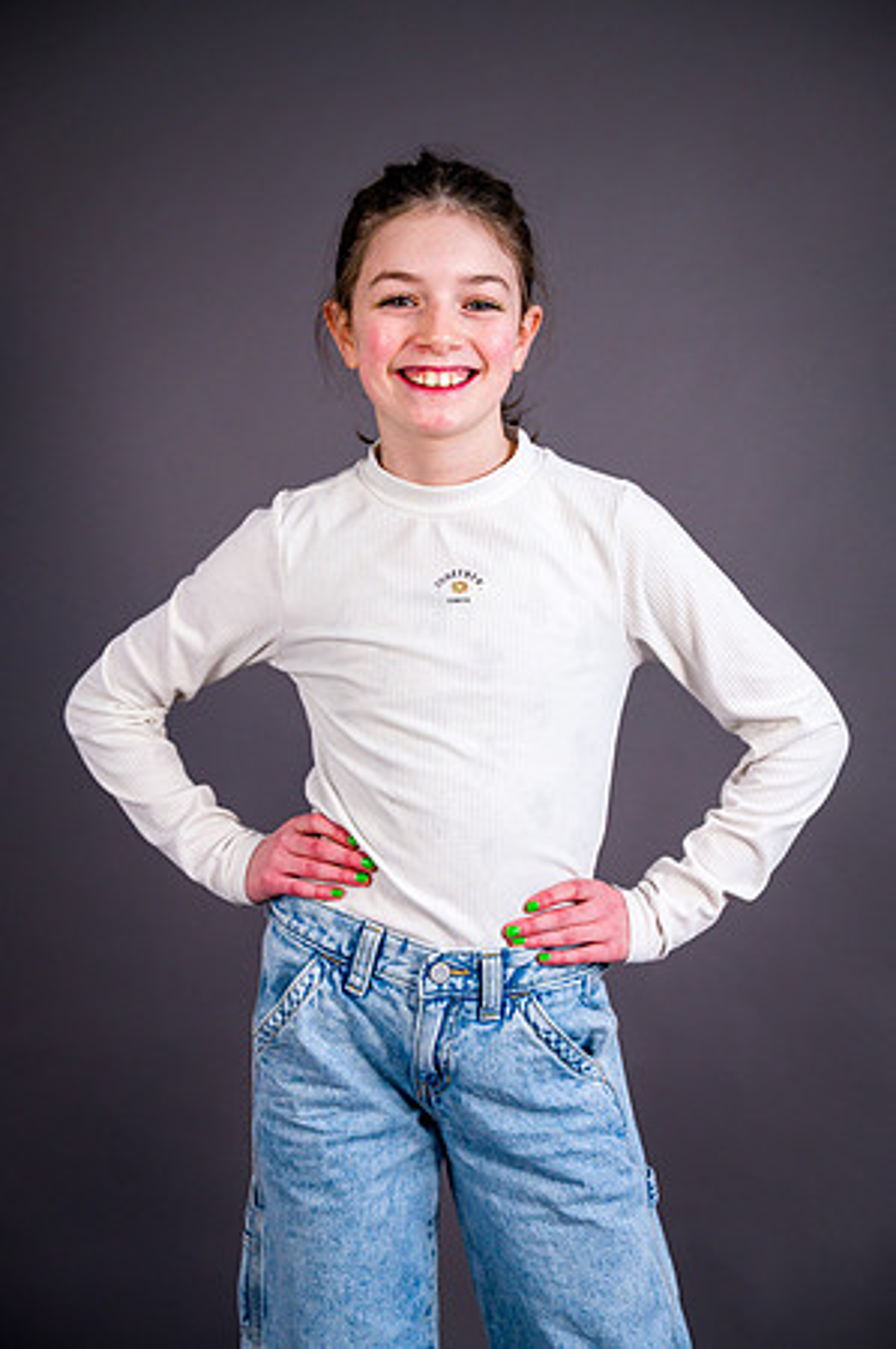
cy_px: 674
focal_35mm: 70
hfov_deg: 19.4
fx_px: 2619
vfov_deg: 28.9
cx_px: 448
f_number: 3.5
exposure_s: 1/200
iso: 1000
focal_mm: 70
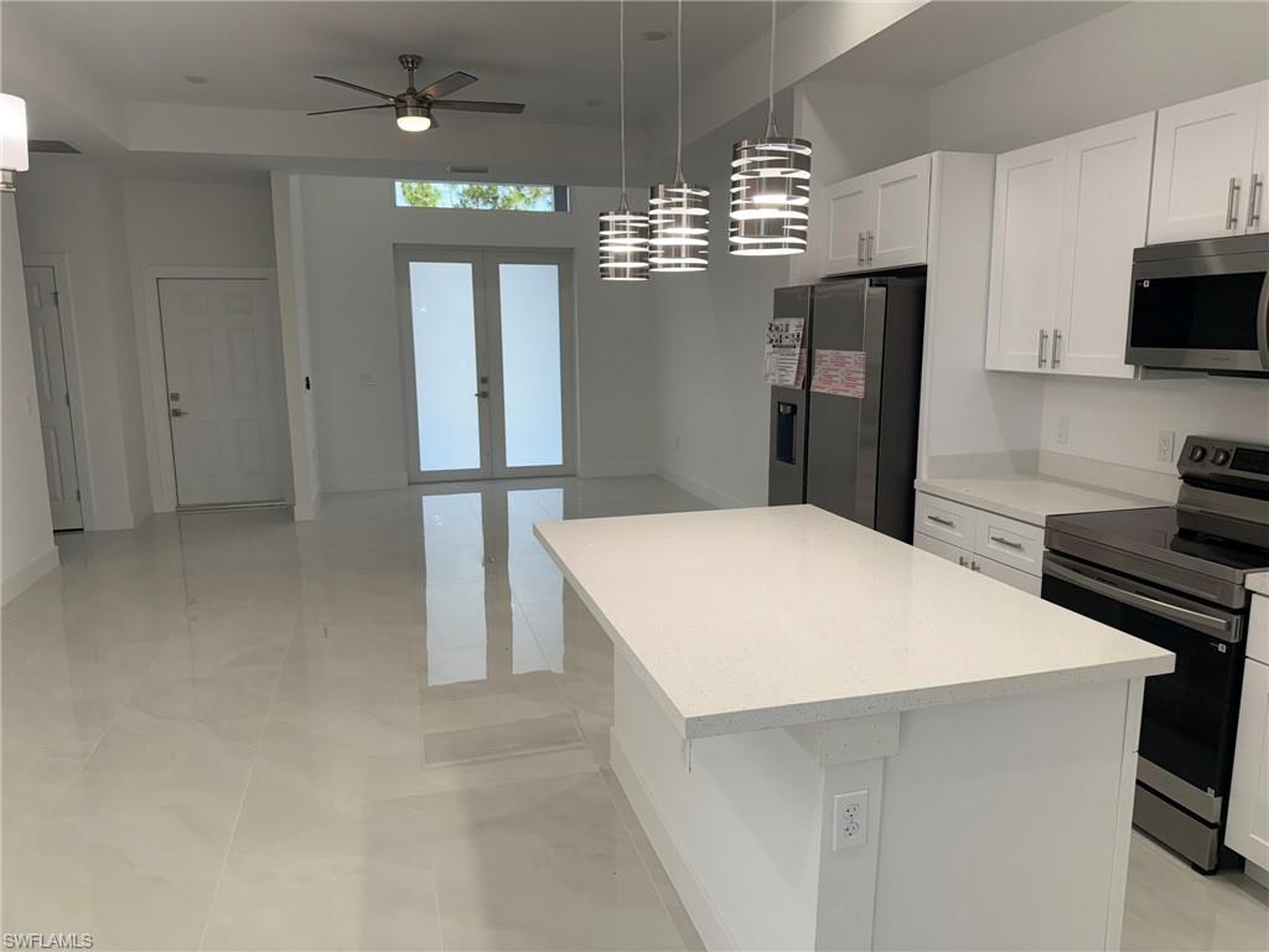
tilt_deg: -9.2
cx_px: 634
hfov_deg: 71.6
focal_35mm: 24
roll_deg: +0.3
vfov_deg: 56.8
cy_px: 476
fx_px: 880
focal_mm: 6.76
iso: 100
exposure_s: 1/299
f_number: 1.78
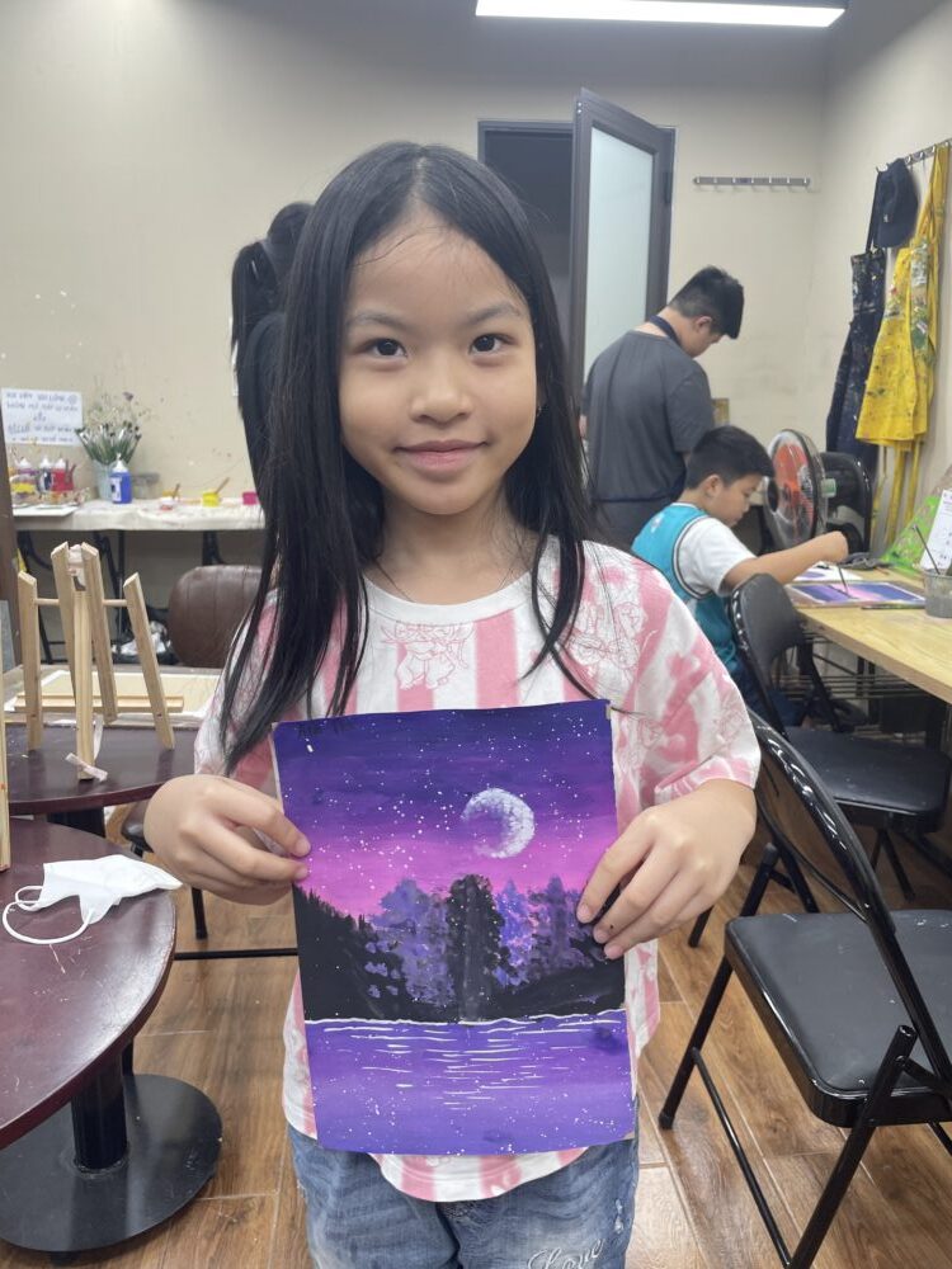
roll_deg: -0.2
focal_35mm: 26
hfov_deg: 53.1
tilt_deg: -13.9
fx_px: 953
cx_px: 476
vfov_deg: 67.3
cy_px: 634
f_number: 1.6
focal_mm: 4.2
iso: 64
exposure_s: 1/100
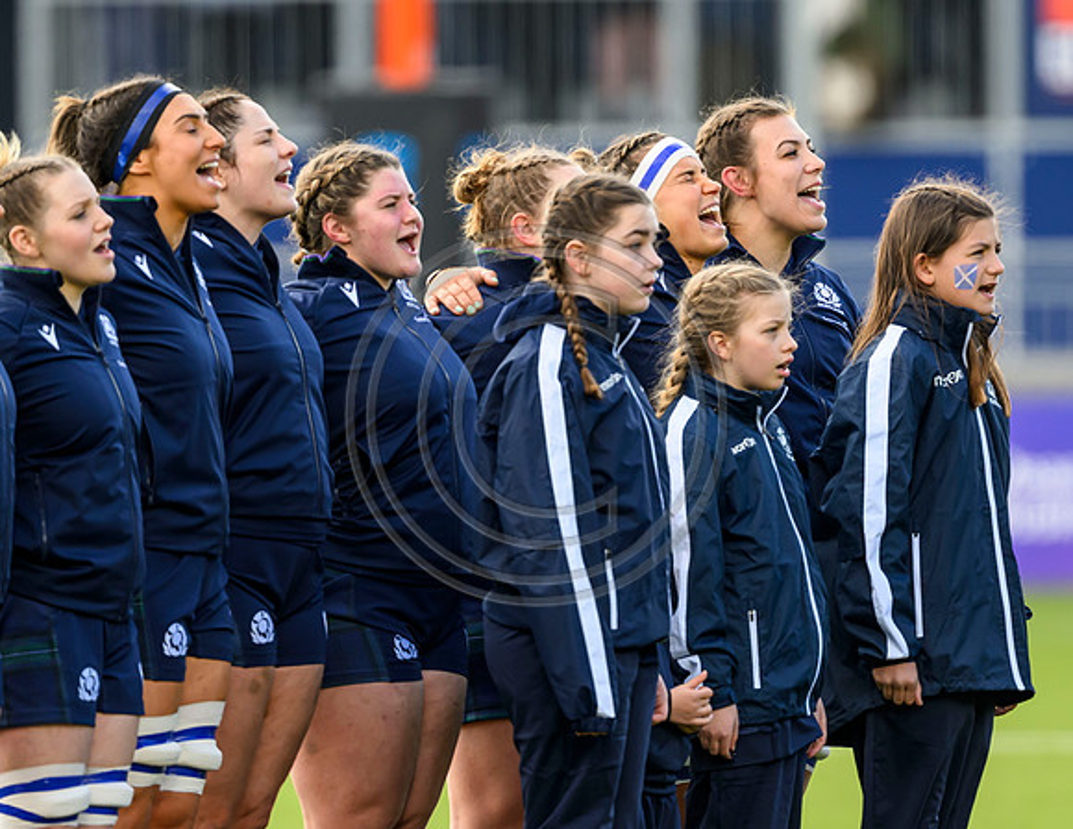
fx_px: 32336
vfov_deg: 1.5
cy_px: 606
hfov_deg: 1.9
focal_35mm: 1032
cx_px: 637
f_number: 4
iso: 640
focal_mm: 560
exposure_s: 1/1000
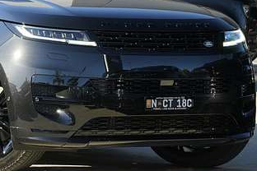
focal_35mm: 202
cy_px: 40
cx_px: 22
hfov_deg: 10.1
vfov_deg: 6.8
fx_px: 1442
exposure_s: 1/320
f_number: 7.1
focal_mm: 105
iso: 1000
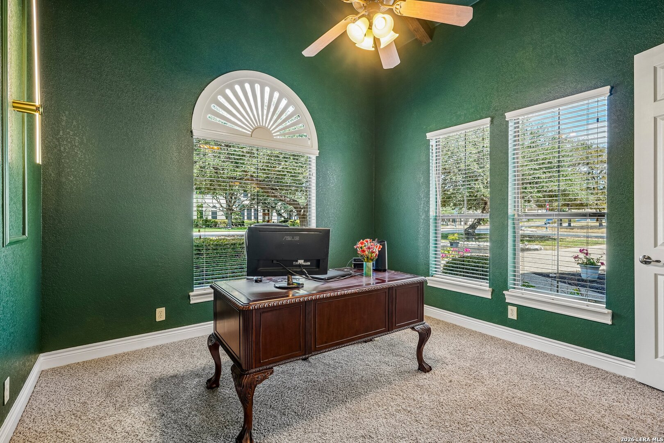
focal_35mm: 16
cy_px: 222
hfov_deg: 96.7
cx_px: 332
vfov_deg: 73.7
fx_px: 295
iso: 400
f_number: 8
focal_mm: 16
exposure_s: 1/8
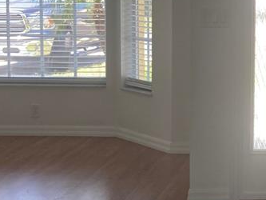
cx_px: 343
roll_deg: -1.5
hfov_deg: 20.8
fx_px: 661
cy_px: 41
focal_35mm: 86
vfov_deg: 17.0
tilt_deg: -3.4
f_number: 1.8
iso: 50
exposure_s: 1/120
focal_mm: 3.99
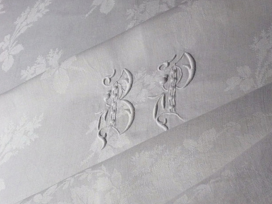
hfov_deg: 28.5
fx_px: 534
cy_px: 106
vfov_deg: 21.6
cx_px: 154
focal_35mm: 68
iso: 400
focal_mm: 9.9
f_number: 3.7
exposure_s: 1/320
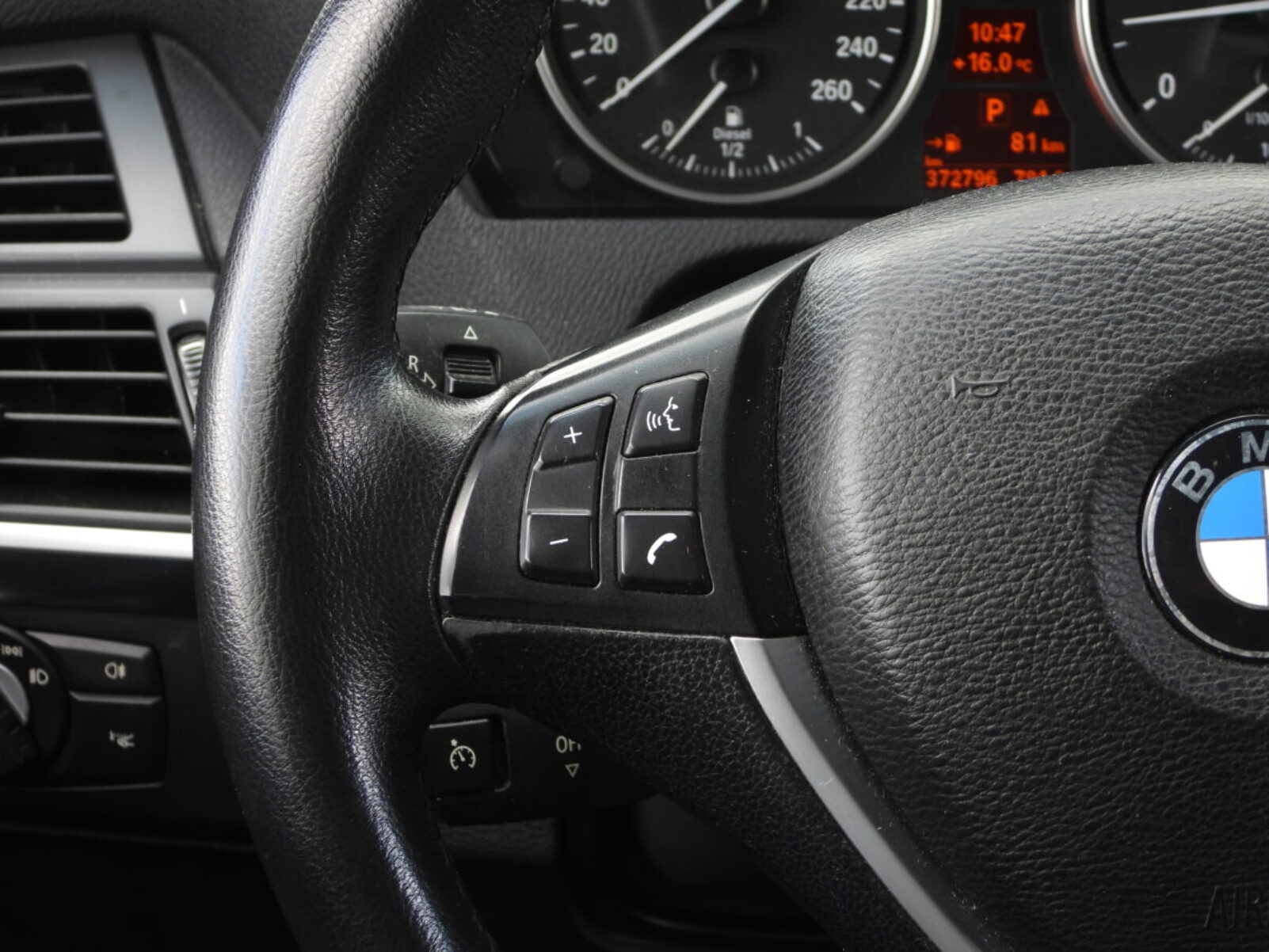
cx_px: 634
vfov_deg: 18.4
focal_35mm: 80
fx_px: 2933
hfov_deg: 24.4
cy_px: 476
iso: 140
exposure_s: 1/60
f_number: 3.5
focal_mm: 14.4
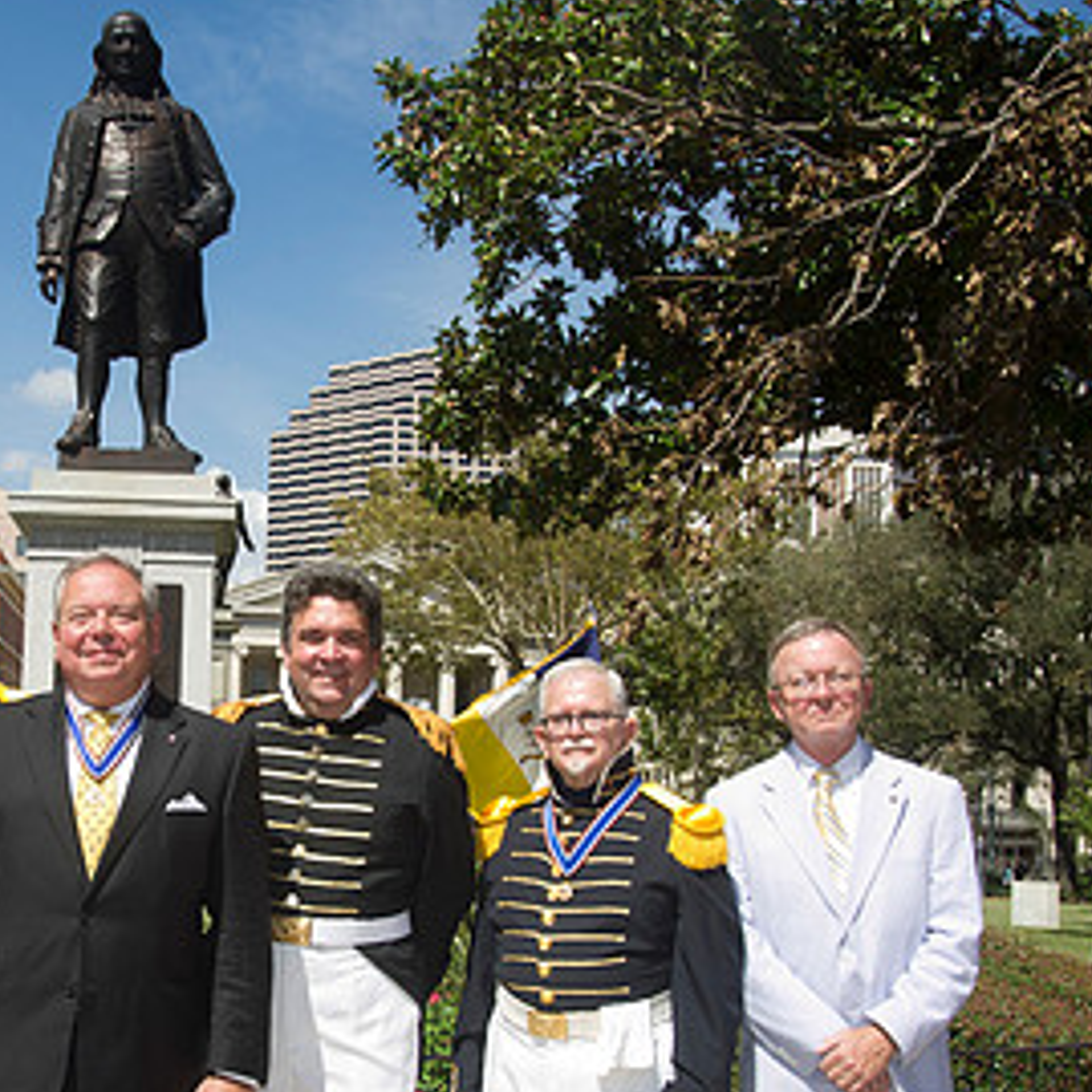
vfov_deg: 30.9
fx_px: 1963
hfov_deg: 30.2
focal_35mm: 55
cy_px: 690
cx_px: 183
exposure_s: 1/250
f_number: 9
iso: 200
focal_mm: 30
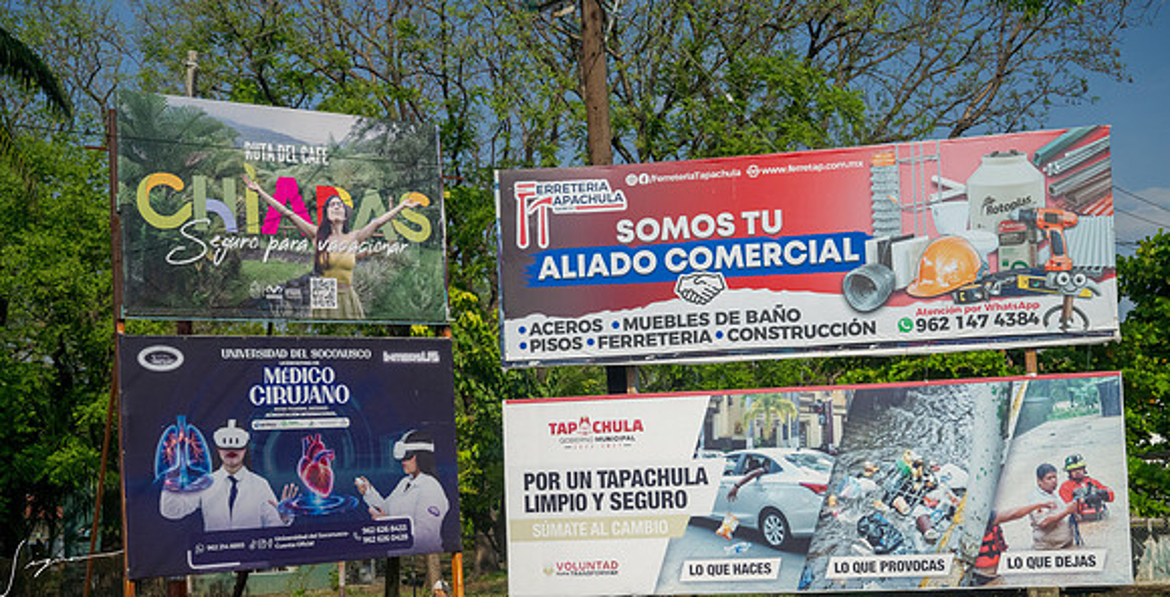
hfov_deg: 41.9
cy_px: 390
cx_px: 585
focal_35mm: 50
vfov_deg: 22.0
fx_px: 1528
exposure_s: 1/640
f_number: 7.1
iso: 1100
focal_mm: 47
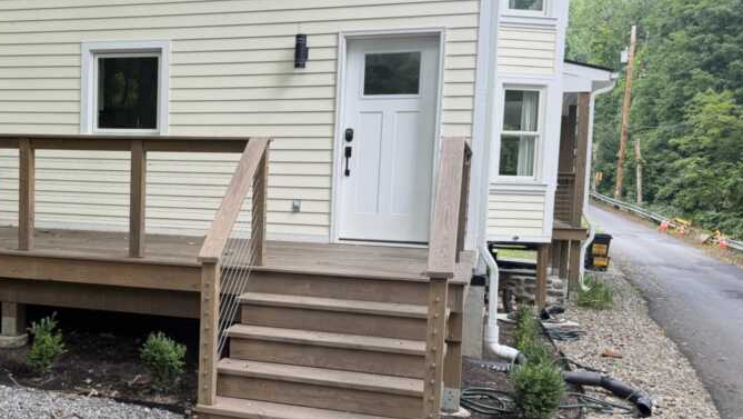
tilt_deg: -4.0
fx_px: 788
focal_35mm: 40
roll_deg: -1.1
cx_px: 204
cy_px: 230
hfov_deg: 48.9
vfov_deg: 29.7
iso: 80
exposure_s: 1/263
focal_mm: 6.76
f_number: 1.78
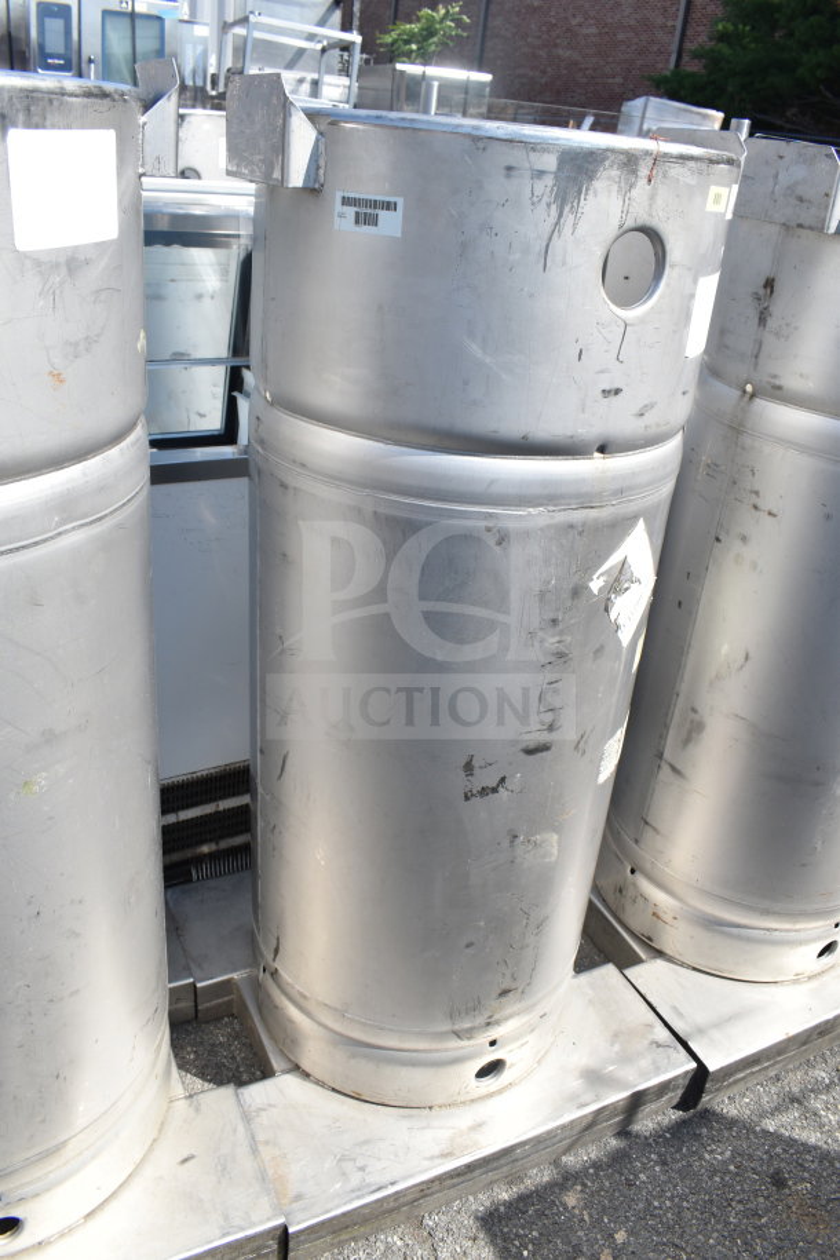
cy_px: 630
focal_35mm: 27
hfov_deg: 47.9
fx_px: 945
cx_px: 420
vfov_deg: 67.4
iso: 200
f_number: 8
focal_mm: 18
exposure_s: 1/250
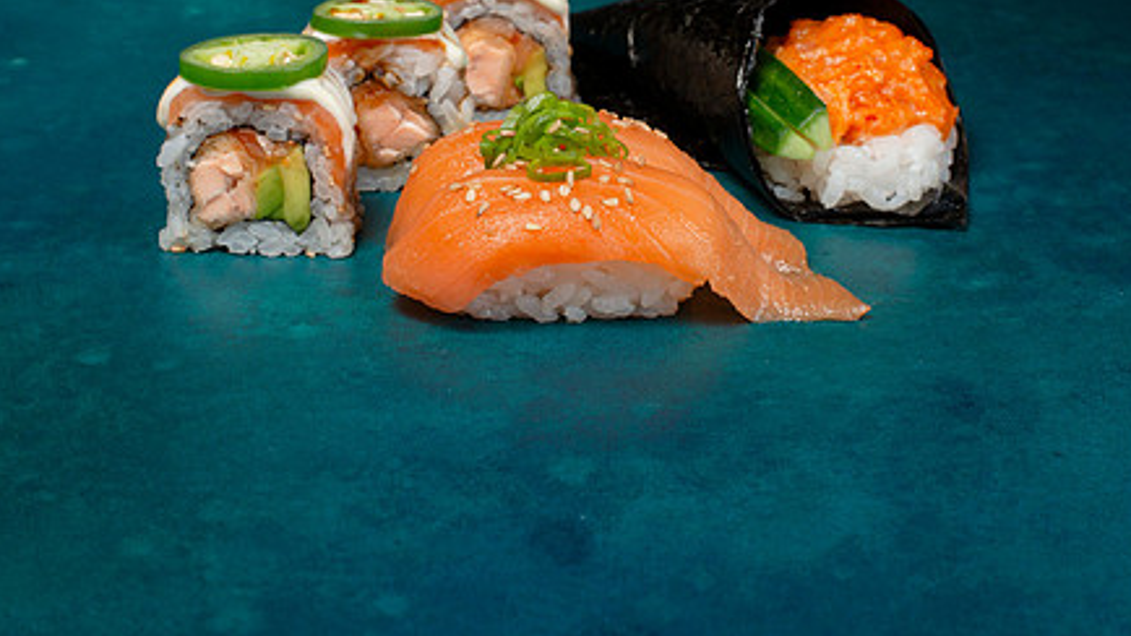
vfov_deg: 17.1
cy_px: 163
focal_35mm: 70
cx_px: 586
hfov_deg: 30.2
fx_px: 2099
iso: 250
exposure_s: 1/80
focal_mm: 50
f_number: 11
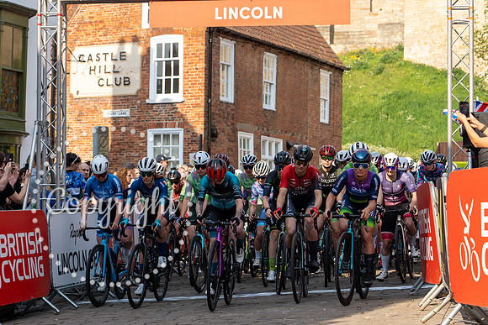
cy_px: 120
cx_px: 219
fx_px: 1352
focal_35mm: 100
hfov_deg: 20.4
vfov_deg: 13.7
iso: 200
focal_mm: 70
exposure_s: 1/1000
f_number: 4
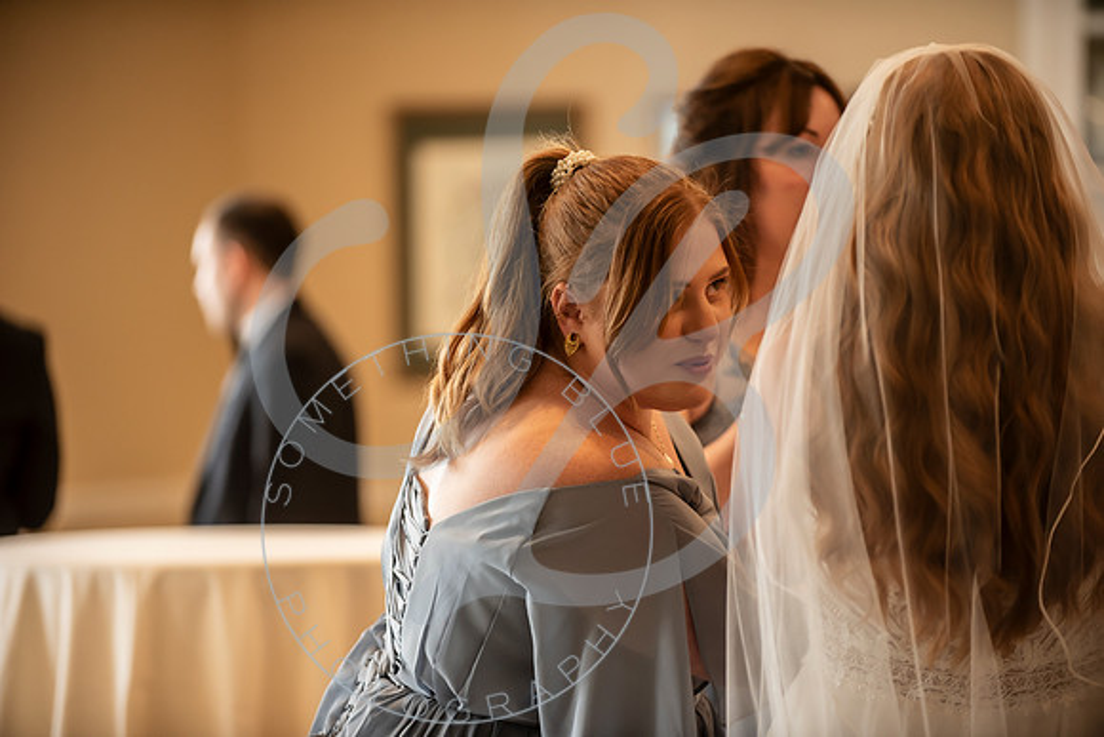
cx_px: 552
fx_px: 4754
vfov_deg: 8.9
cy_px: 368
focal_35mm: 155
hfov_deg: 13.2
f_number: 2.8
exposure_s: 1/250
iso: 1000
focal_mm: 155
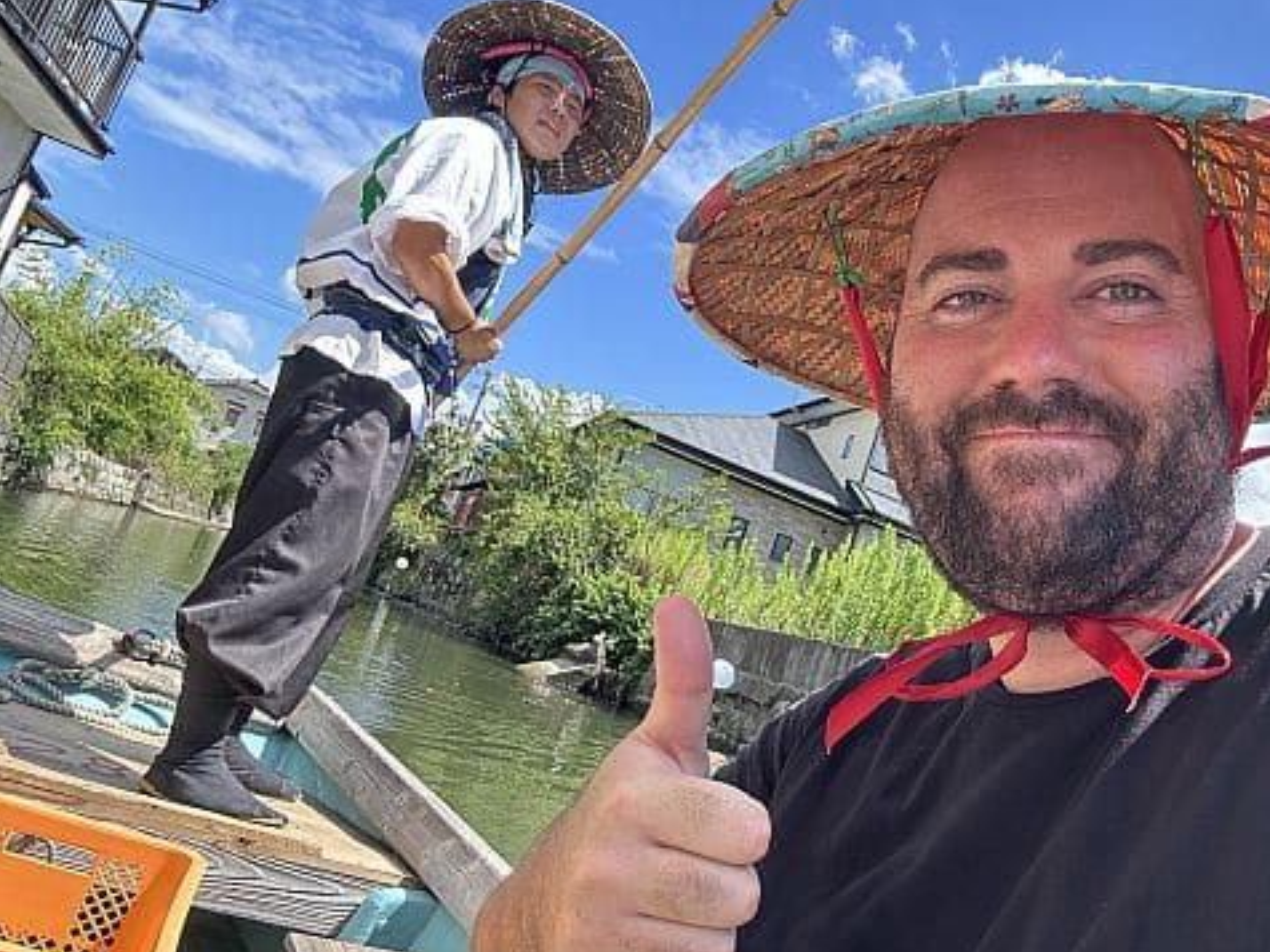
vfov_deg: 48.2
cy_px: 493
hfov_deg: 61.2
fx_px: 1064
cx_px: 755
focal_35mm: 29
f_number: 1.9
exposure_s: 1/270
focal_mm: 2.69
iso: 25
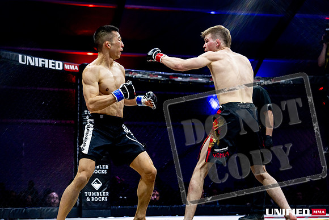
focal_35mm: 70
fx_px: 640
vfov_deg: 19.5
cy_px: 110
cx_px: 164
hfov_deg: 28.8
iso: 3200
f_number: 2.8
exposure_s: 1/1250
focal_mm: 70
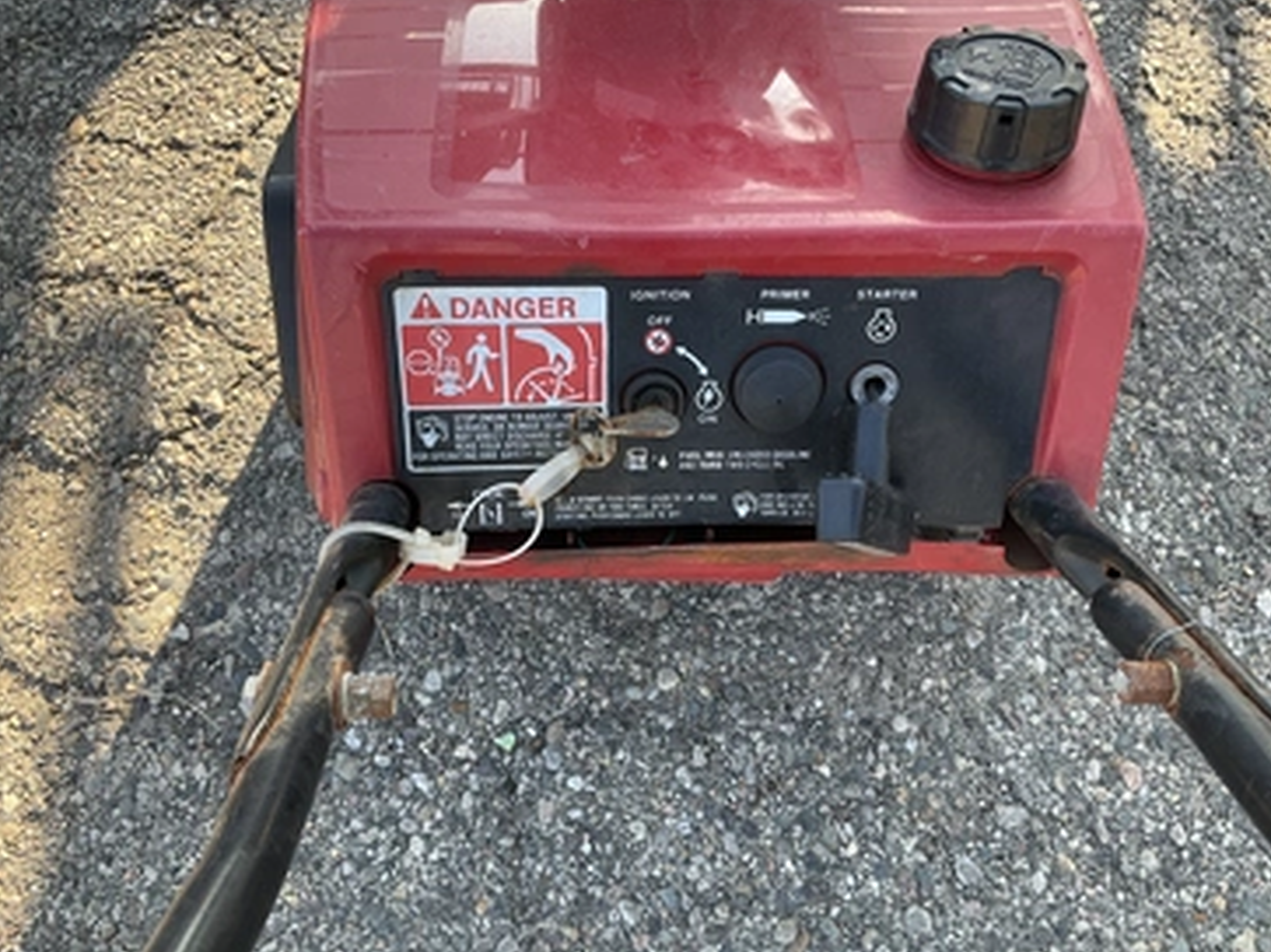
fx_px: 1175
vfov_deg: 44.1
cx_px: 627
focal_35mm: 32
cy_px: 500
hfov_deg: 56.8
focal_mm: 3
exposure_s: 1/122
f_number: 1.8
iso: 20
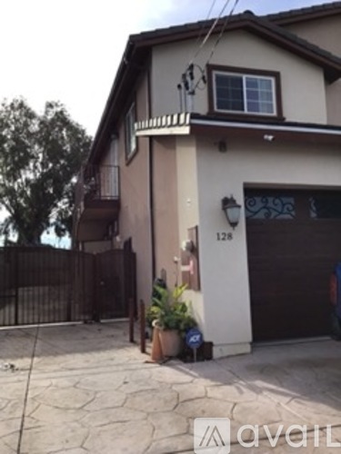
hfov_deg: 45.4
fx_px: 407
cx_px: 170
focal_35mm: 31
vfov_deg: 58.4
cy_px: 227
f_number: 2.4
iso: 25
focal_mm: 3.3
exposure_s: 1/876
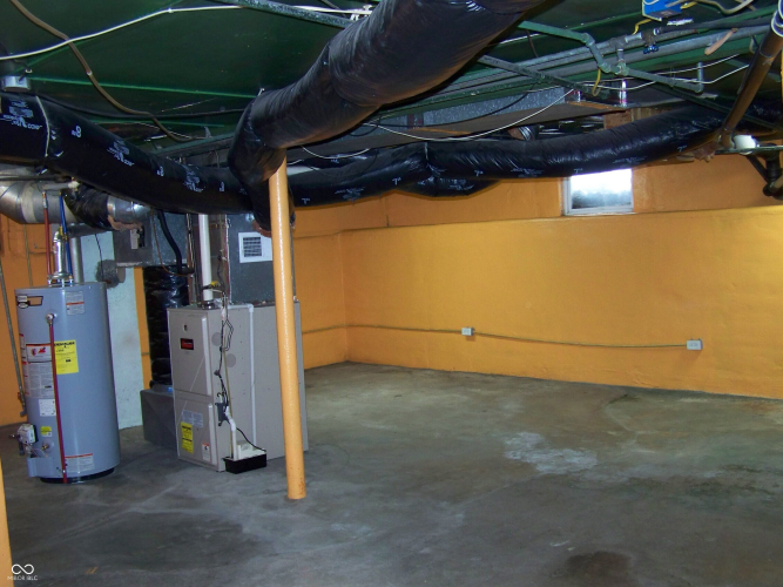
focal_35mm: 38
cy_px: 294
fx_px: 859
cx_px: 392
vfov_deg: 37.7
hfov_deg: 49.0
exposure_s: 1/30
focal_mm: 6.3
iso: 200
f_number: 2.8
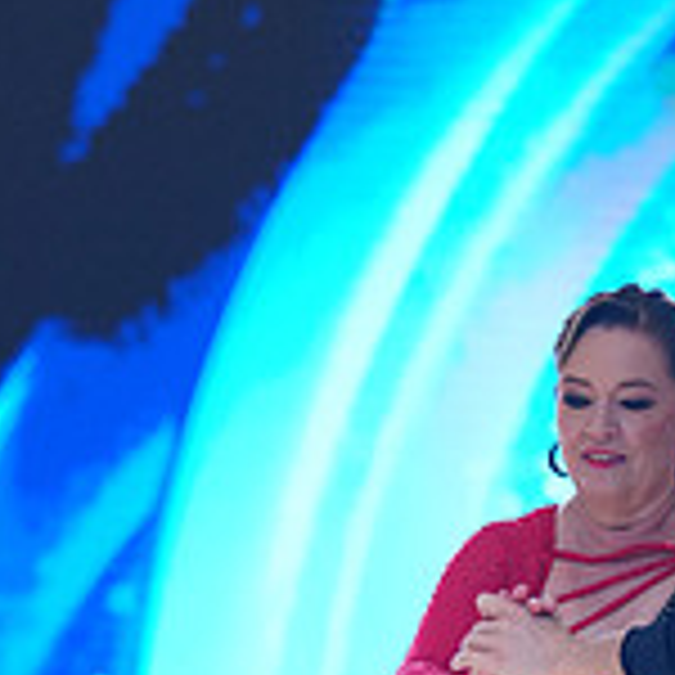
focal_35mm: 333
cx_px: 668
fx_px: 7346
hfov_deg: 5.3
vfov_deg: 5.2
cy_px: 927
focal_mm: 101
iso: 2000
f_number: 2.8
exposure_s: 1/400
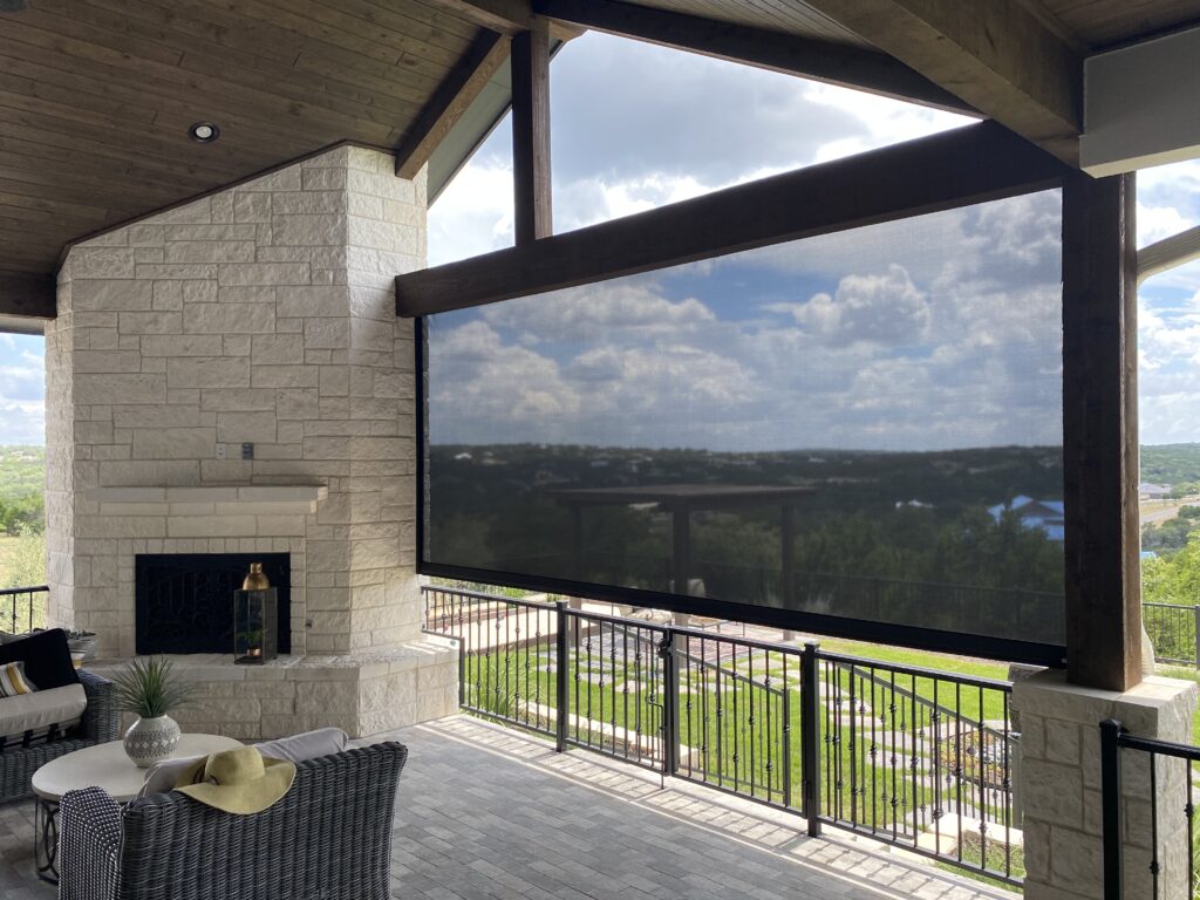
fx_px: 901
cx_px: 600
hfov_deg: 67.3
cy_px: 450
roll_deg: +0.5
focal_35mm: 26
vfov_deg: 53.1
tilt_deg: +0.5
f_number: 1.8
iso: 32
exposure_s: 1/519
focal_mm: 4.25
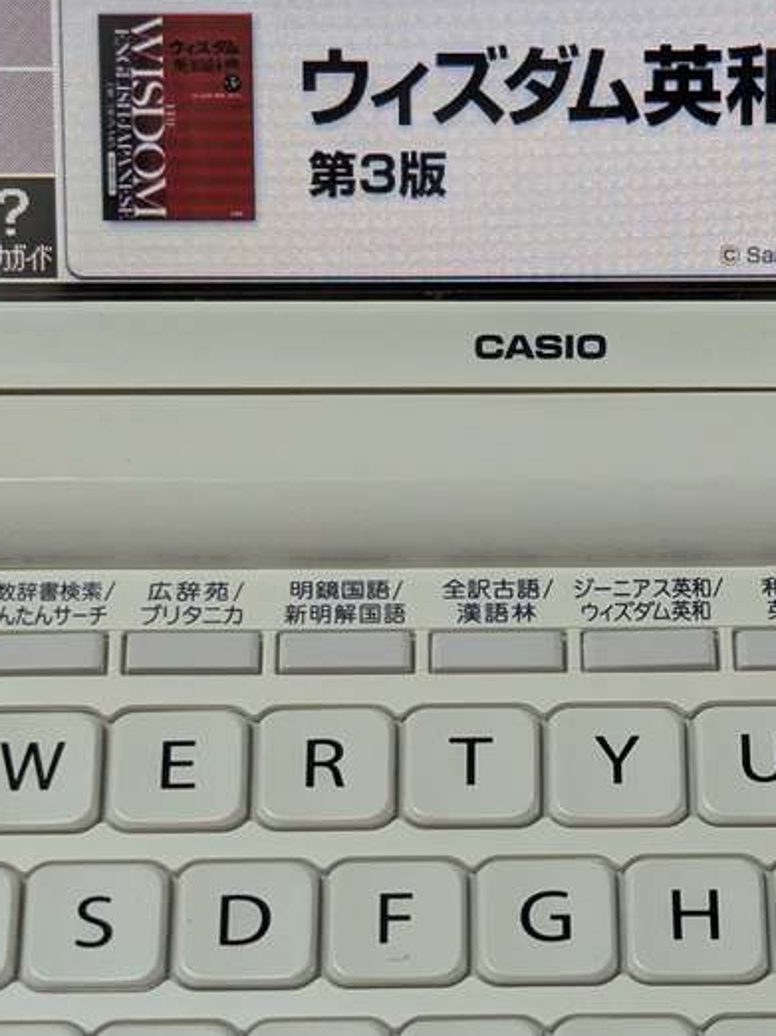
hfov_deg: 13.9
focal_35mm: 106
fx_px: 3171
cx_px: 544
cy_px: 554
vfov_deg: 18.6
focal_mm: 6.81
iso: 445
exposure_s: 1/222
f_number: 1.85
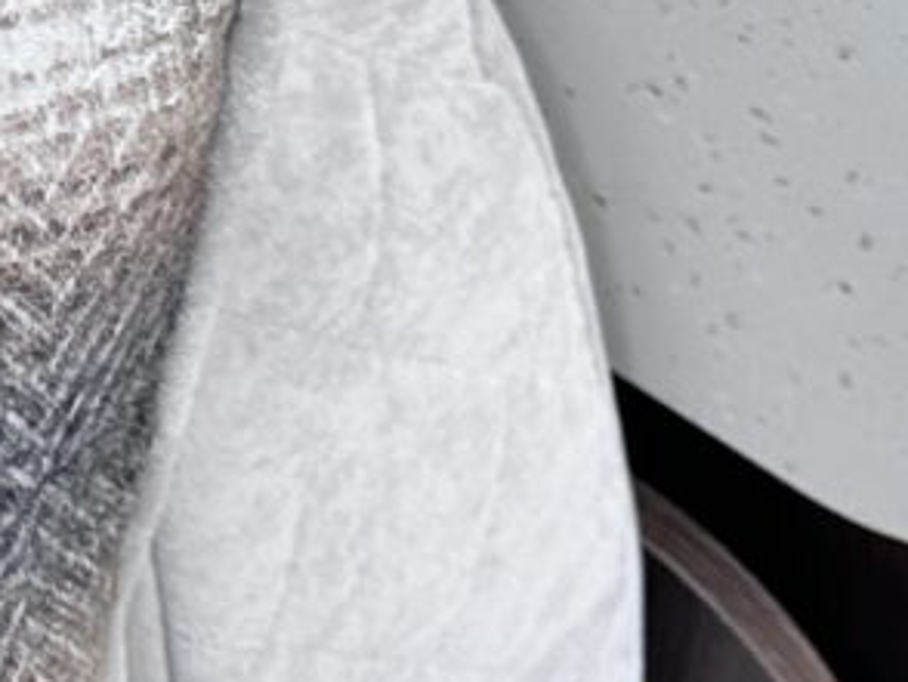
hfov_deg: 11.6
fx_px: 4384
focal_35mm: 167
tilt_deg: -44.2
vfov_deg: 8.8
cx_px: -176
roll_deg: +1.8
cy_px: -114
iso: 80
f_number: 1.78
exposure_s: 1/256
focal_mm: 6.86
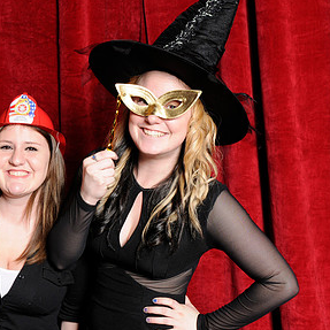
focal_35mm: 72
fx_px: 777
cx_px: 5
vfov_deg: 24.0
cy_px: 187
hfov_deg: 23.1
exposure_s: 1/60
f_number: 8
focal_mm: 28
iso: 400
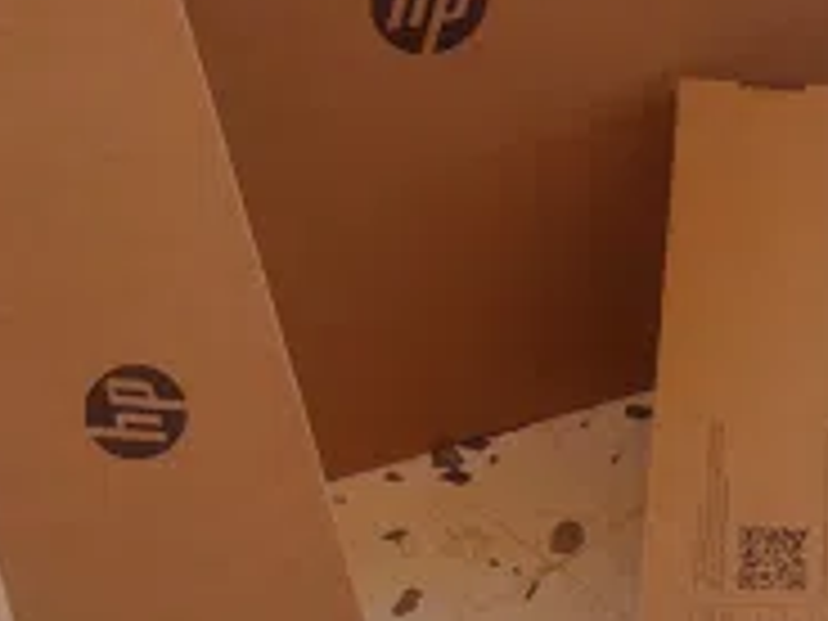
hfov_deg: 23.0
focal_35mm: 80
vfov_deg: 18.4
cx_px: 914
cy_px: 360
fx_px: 1914
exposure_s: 1/189
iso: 25
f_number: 1.8
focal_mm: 5.06
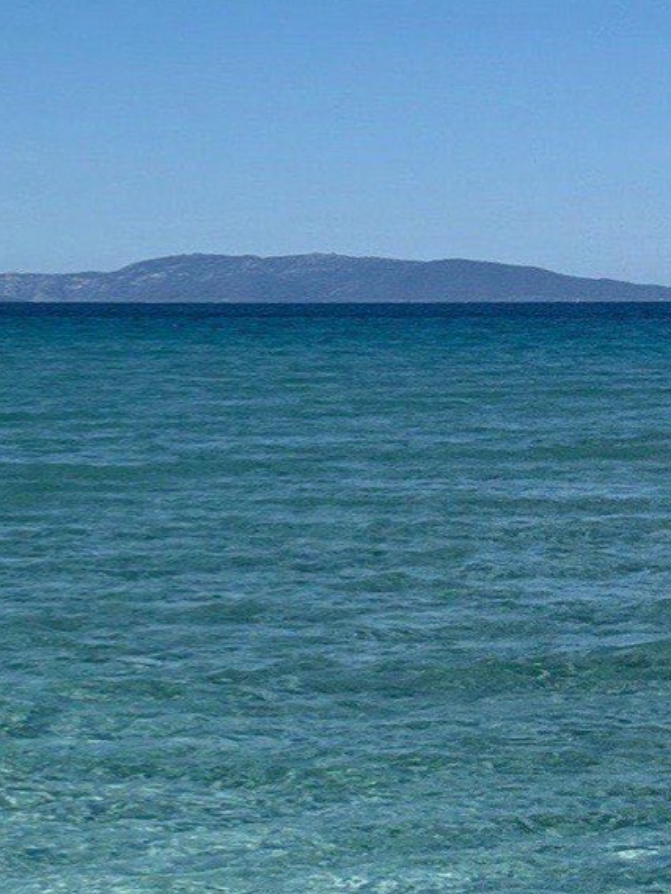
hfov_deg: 12.5
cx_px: 122
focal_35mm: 118
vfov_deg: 16.1
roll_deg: -1.8
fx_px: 3049
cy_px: 1015
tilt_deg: -11.0
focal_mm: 6.76
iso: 80
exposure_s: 1/11364
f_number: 1.78
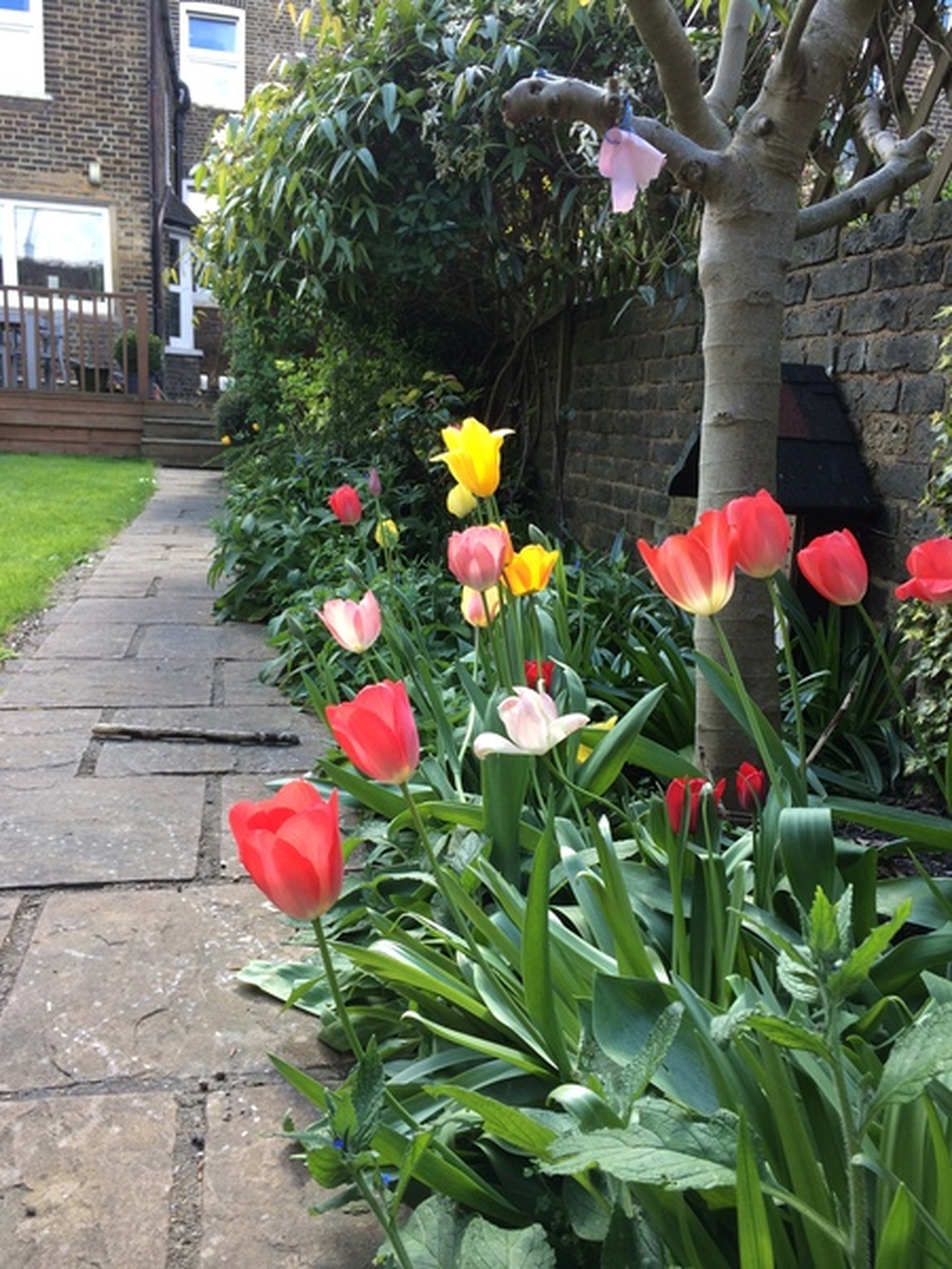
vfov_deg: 61.7
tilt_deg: -13.3
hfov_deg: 48.2
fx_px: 1063
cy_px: 634
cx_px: 476
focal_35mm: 29
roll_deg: -1.1
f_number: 2.2
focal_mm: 4.15
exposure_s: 1/121
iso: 32
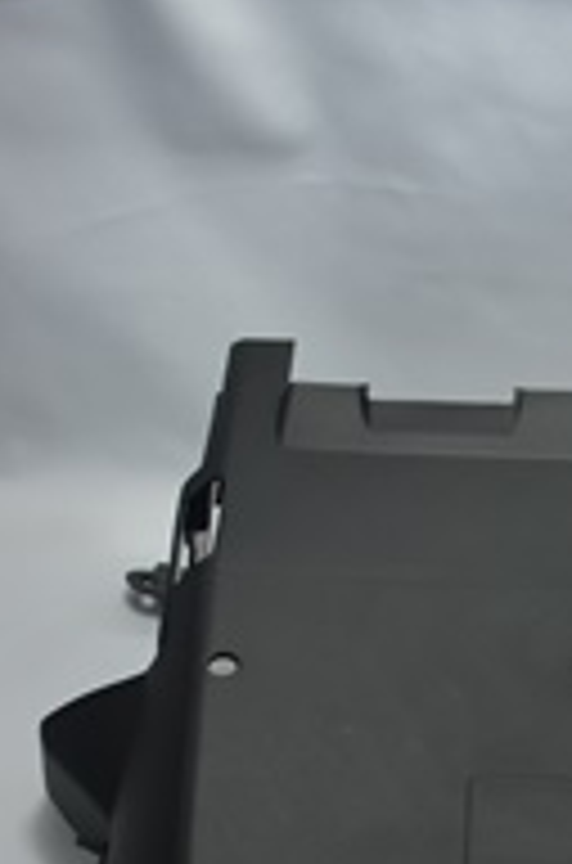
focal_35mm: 75
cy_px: 878
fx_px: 1797
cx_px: 588
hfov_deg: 17.6
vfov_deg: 25.6
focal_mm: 24
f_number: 6.3
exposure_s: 1/60
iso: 160
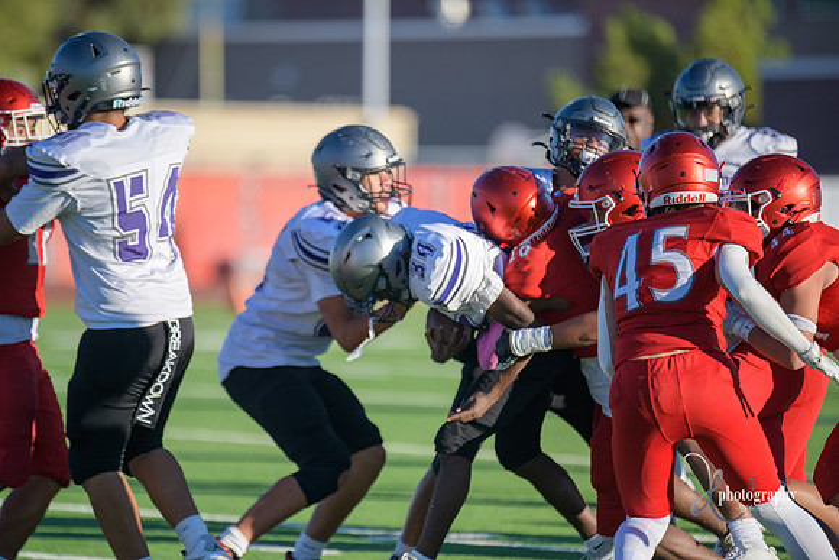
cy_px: 280
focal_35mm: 300
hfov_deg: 6.9
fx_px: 6993
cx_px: 420
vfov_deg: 4.6
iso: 400
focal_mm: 300
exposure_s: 1/6400
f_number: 2.8
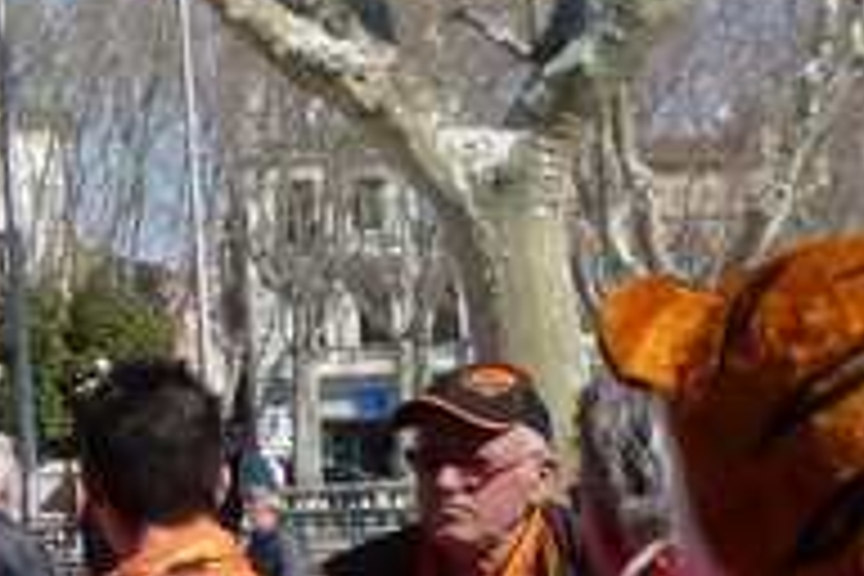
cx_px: -572
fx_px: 3336
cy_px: 4
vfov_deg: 9.8
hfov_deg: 13.6
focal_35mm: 139
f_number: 5.6
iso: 80
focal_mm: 4.5
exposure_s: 1/320
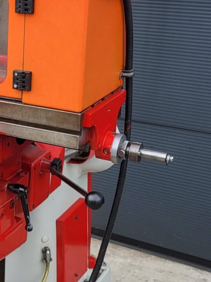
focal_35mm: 76
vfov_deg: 25.7
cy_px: 134
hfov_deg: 18.0
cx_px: -66
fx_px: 618
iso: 40
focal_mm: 5.4
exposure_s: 1/151
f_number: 1.8
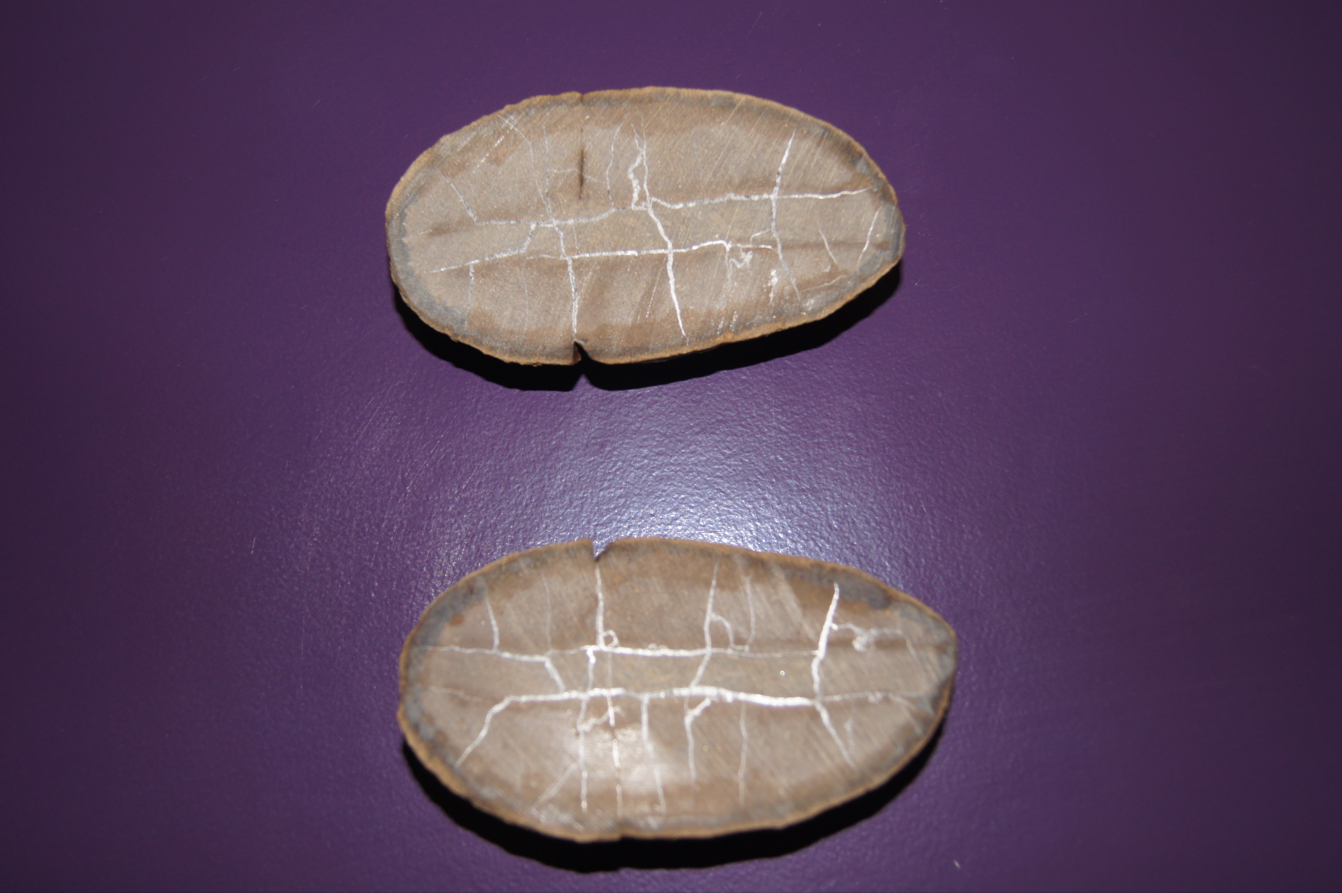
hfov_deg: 46.4
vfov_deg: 31.9
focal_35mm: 42
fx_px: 1565
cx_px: 671
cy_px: 446
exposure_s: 1/60
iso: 200
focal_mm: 28
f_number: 4.5
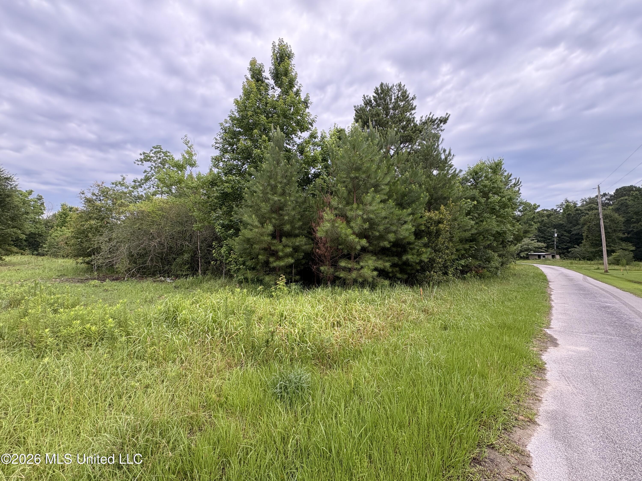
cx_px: 321
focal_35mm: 14
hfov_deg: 102.1
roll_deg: -0.1
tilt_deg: +3.5
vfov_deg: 85.7
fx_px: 260
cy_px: 240
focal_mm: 2.22
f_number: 2.2
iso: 64
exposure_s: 1/223
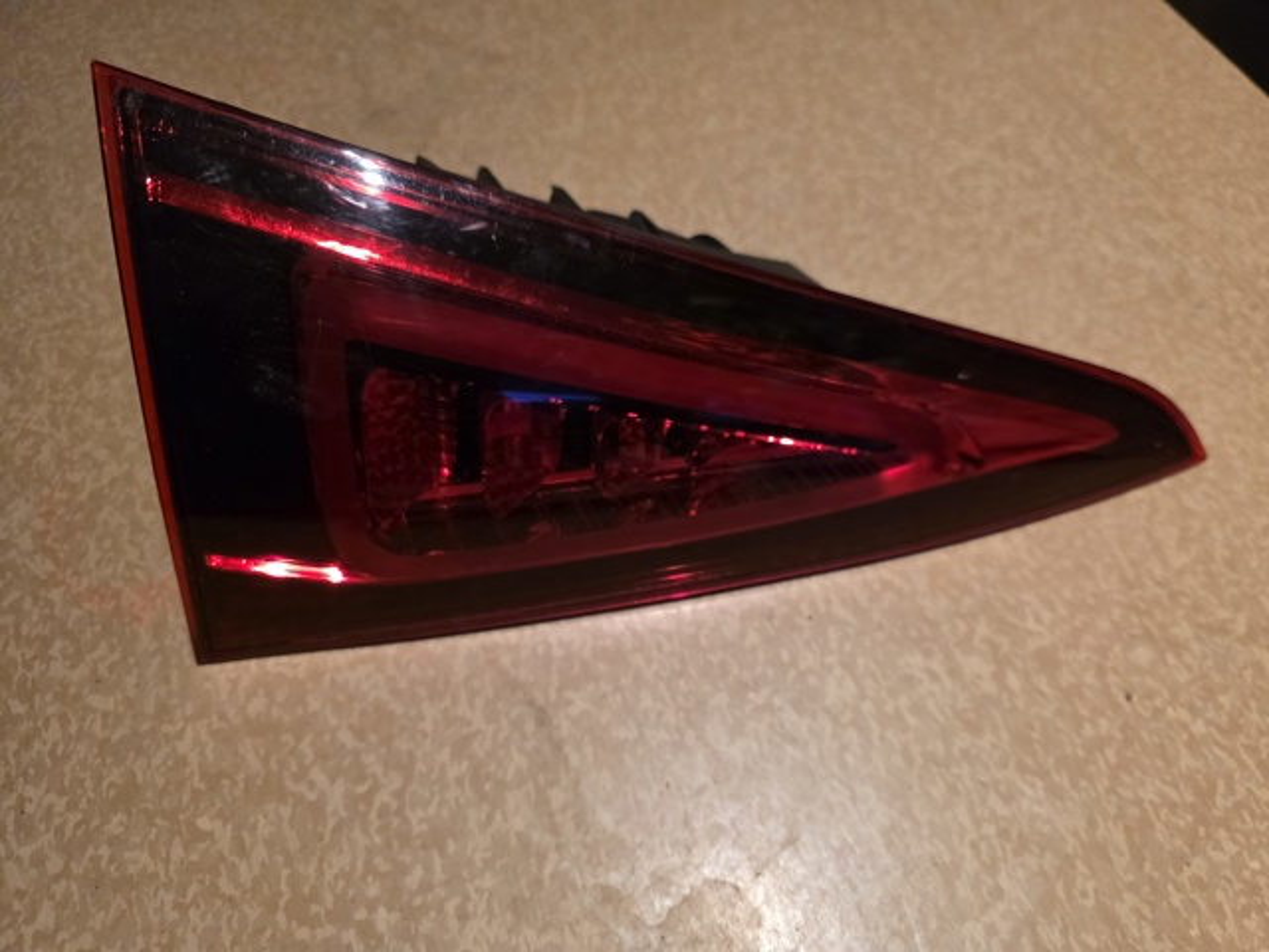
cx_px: 634
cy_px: 476
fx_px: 843
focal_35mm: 23
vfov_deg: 58.9
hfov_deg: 73.9
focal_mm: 6.3
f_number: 1.7
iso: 800
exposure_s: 1/100
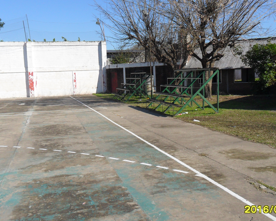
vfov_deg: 36.5
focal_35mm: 41
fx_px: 335
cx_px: 136
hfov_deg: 44.8
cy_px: 100
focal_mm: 5.7
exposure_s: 1/180
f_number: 9.4
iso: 100
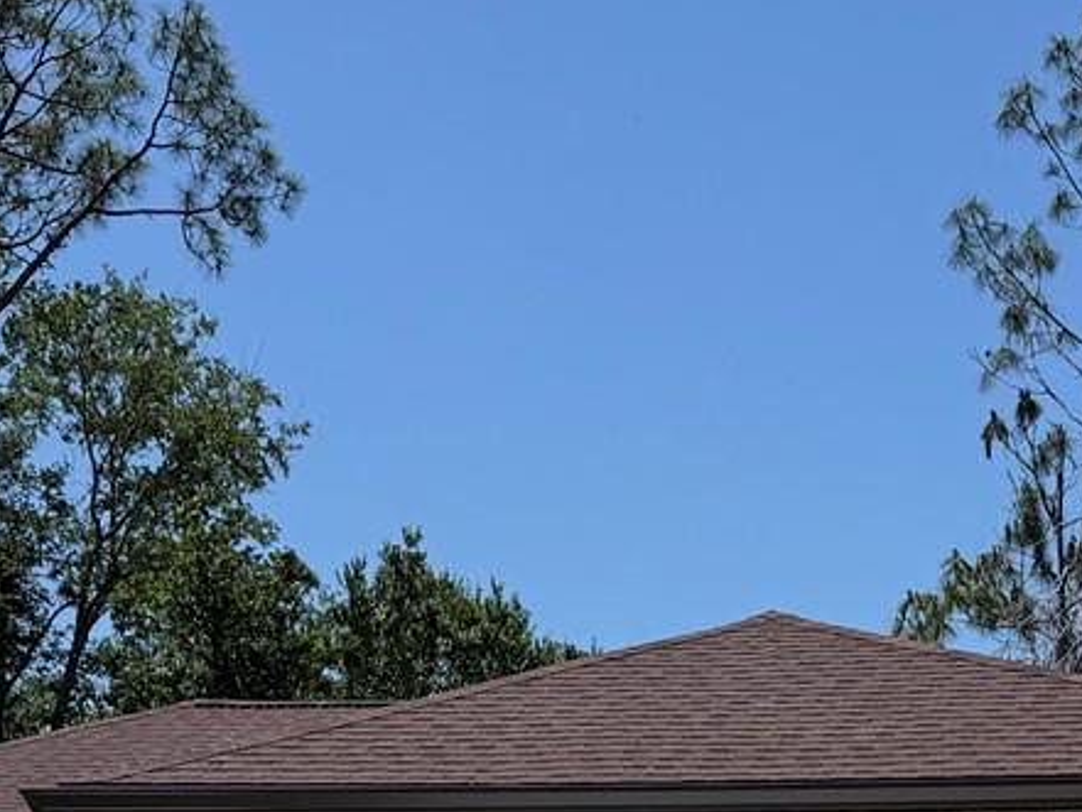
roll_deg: +0.6
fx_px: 2720
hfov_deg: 22.4
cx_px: 702
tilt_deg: -2.4
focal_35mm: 87
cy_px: 1268
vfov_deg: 15.5
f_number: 1.78
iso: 80
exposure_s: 1/11905
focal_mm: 6.76
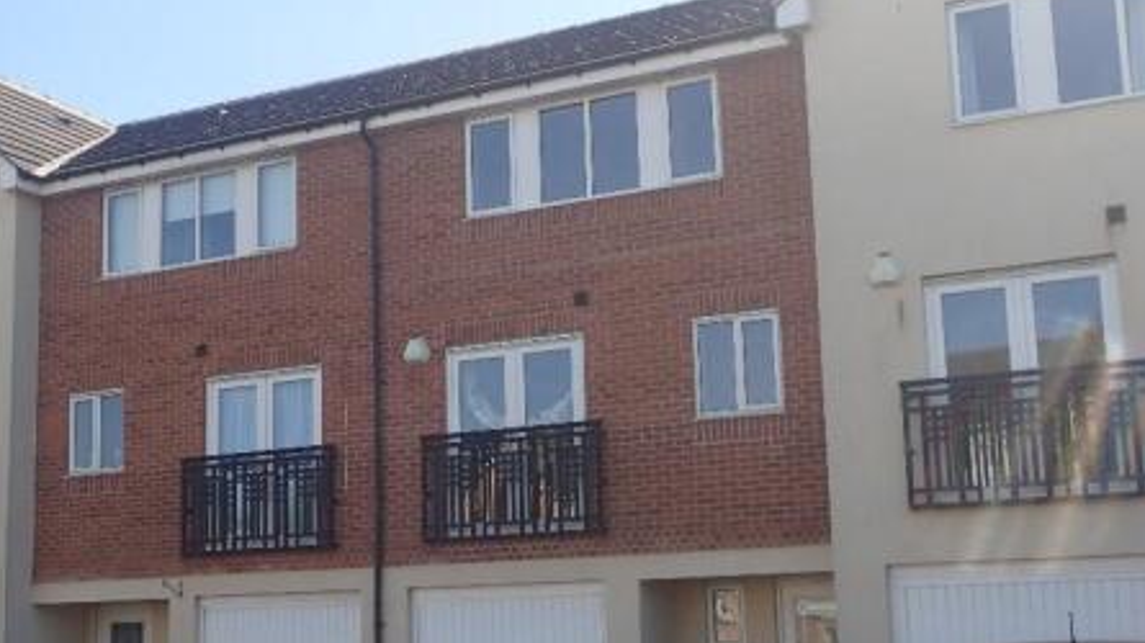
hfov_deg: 41.2
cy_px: 410
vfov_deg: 23.9
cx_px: 459
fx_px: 1518
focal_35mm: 50
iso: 100
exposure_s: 1/400
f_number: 3.5
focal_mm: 6.42
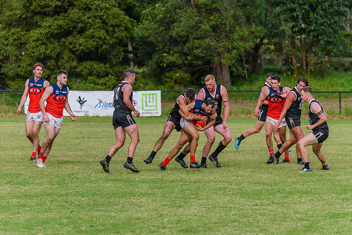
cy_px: 98
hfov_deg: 6.3
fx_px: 3199
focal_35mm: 327
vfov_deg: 4.2
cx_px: 188
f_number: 5.6
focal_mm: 250
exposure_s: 1/2000
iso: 800
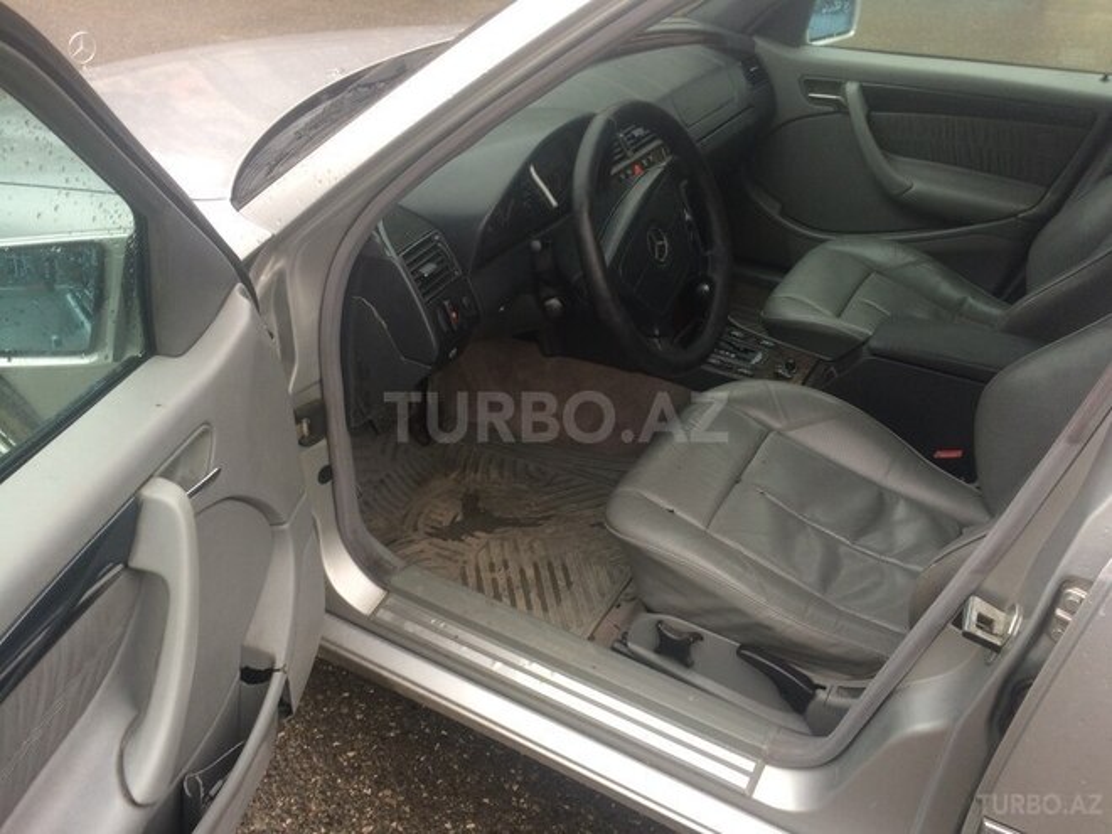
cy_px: 417
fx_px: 932
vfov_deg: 48.2
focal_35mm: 29
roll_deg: -0.2
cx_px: 556
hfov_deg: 61.7
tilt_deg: -35.4
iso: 40
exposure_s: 1/100
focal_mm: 4.15
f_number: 2.2
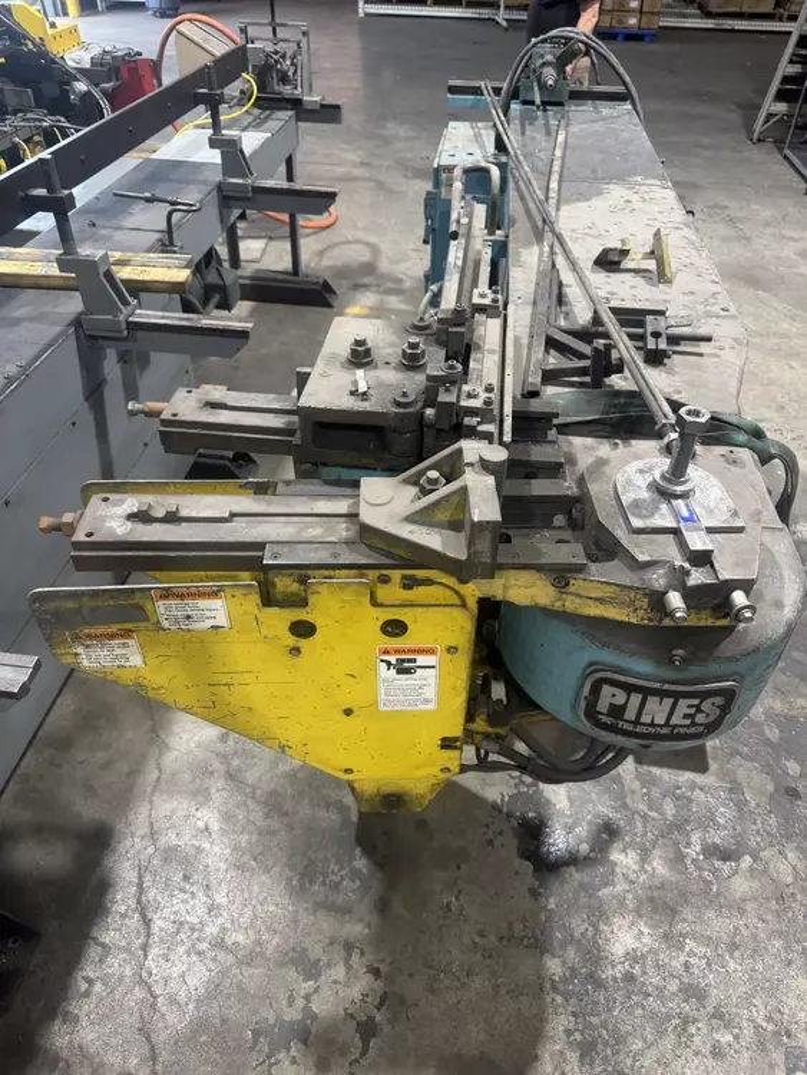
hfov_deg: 56.8
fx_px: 746
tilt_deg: -40.9
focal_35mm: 24
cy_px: 538
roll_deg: -1.5
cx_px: 404
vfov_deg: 71.6
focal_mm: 6.76
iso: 250
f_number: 1.78
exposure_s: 1/60
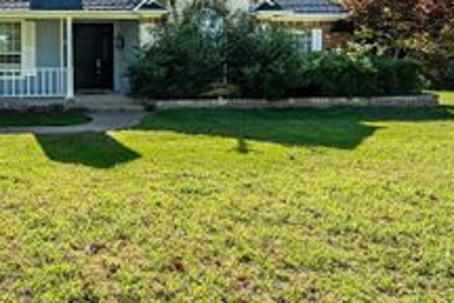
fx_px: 467
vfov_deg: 35.1
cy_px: 73
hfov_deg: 46.1
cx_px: 34
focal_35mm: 37
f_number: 8
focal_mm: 16
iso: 800
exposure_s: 1/4000
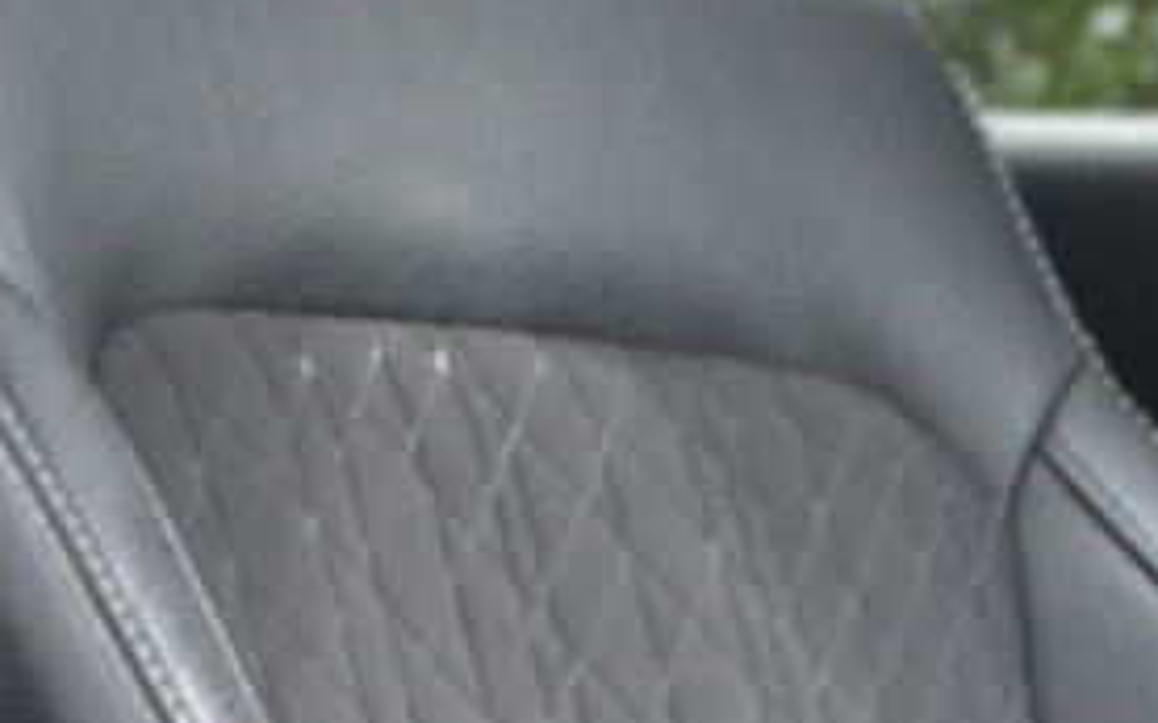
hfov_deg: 10.2
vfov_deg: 6.9
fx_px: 6027
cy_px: 117
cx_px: -1070
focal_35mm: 191
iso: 400
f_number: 5.6
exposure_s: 1/125
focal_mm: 18
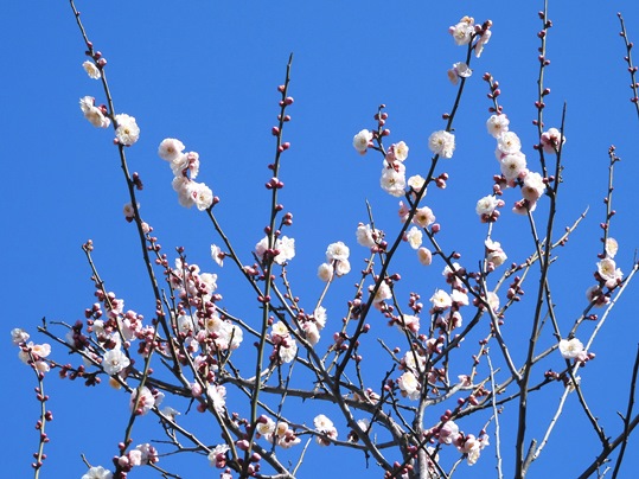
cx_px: 320
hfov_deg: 16.4
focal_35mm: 120
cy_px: 240
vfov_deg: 12.3
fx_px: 2215
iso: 100
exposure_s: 1/500
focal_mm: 21.4
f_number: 5
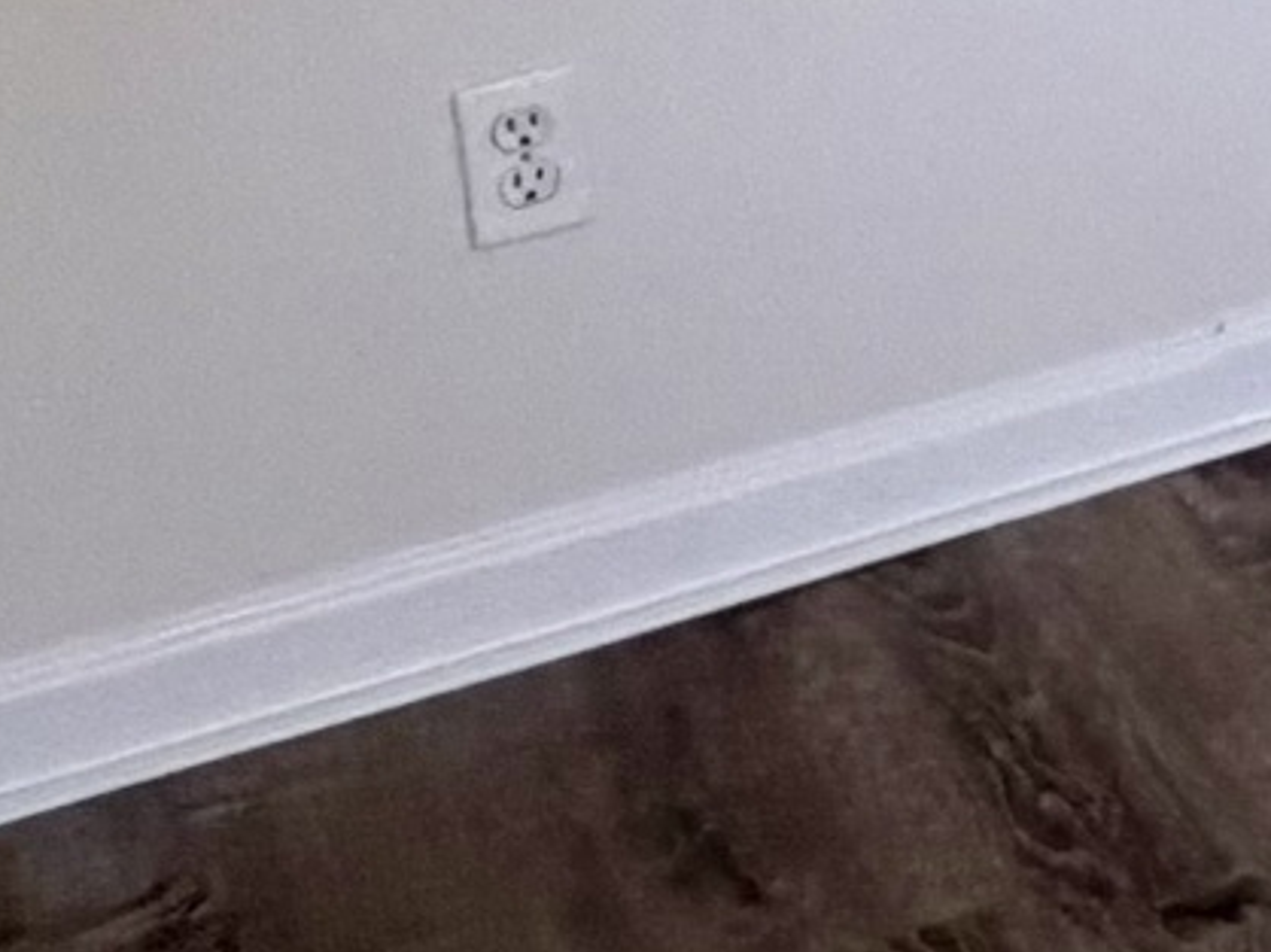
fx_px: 3780
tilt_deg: -6.0
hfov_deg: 13.4
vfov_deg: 12.5
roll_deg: -0.1
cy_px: -988
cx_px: 3150
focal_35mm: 103
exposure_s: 1/100
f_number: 2.2
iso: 320
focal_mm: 2.22
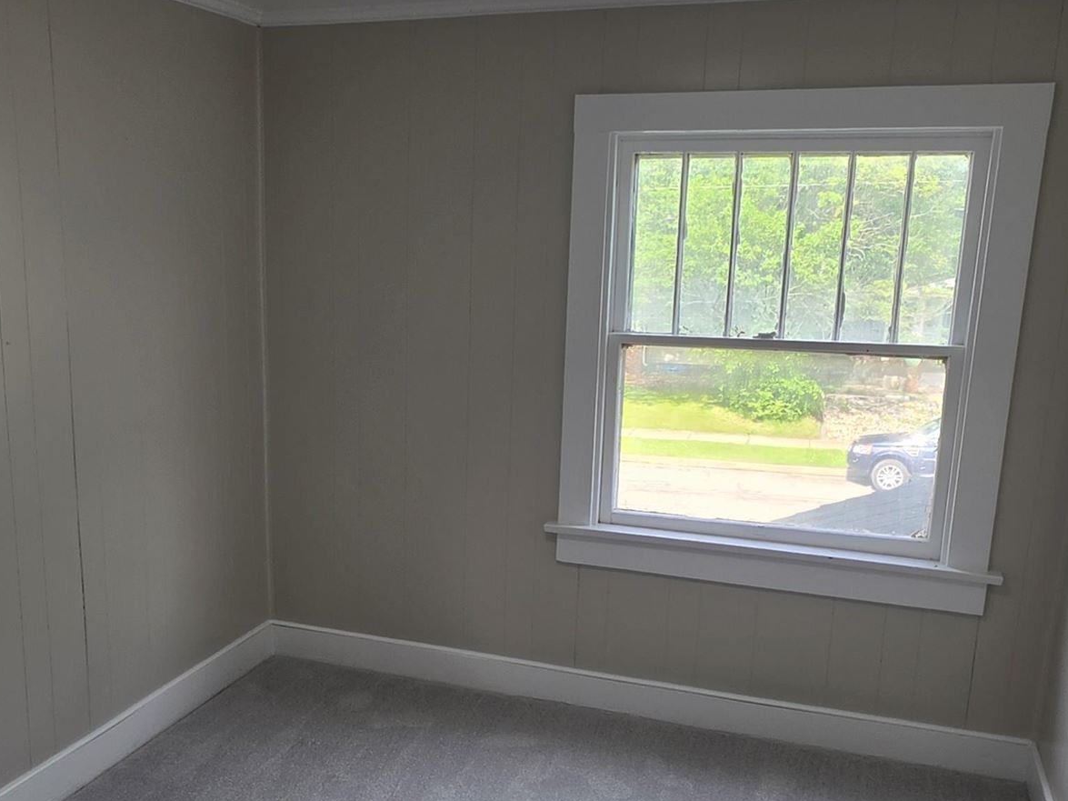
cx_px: 424
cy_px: 492
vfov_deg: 41.5
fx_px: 1049
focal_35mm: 34
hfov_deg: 53.6
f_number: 1.9
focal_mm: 2.2
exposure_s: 1/120
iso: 25
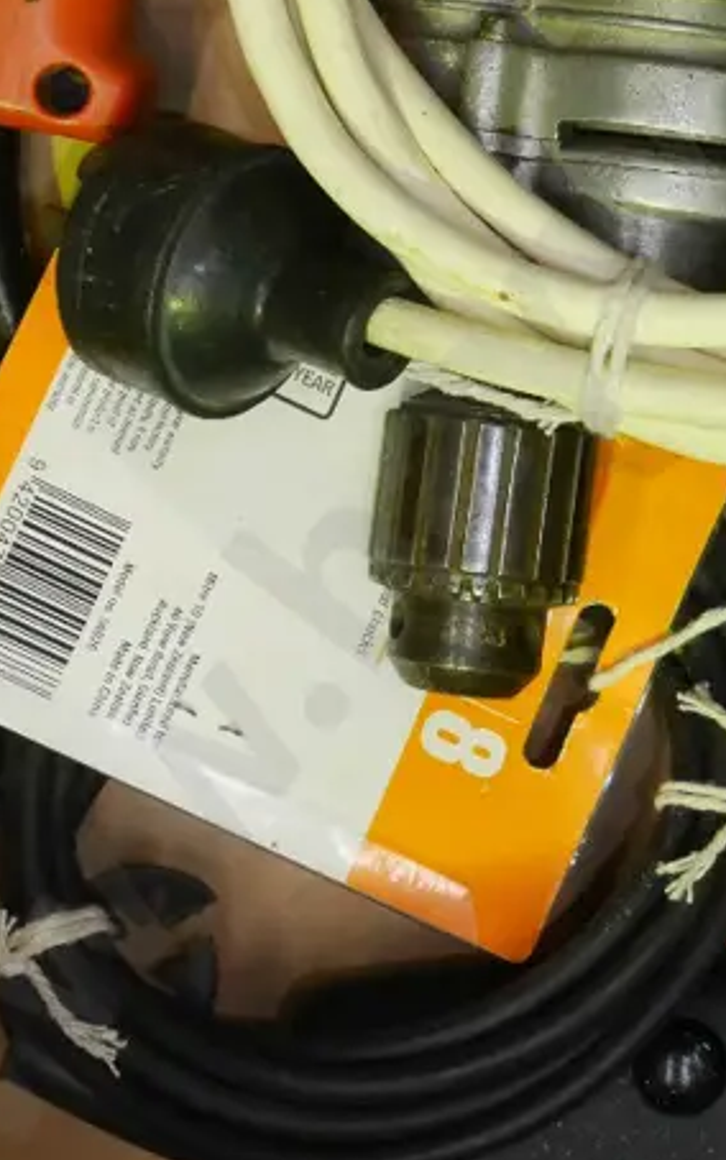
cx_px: 676
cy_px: 156
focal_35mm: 134
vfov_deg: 15.4
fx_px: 4239
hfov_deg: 9.7
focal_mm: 28
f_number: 5.4
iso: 3200
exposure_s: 1/100
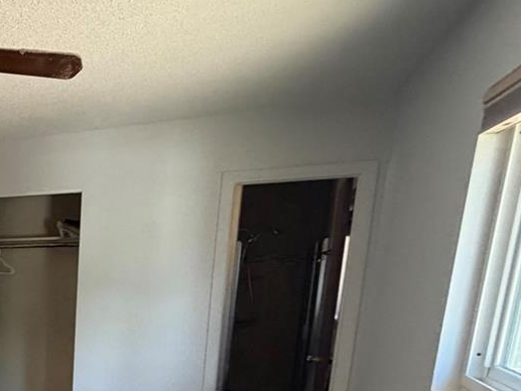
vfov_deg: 34.0
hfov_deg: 38.1
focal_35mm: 39
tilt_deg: -10.8
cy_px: 380
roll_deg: +0.7
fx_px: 587
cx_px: -76
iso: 500
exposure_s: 1/60
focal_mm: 2.22
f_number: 2.2
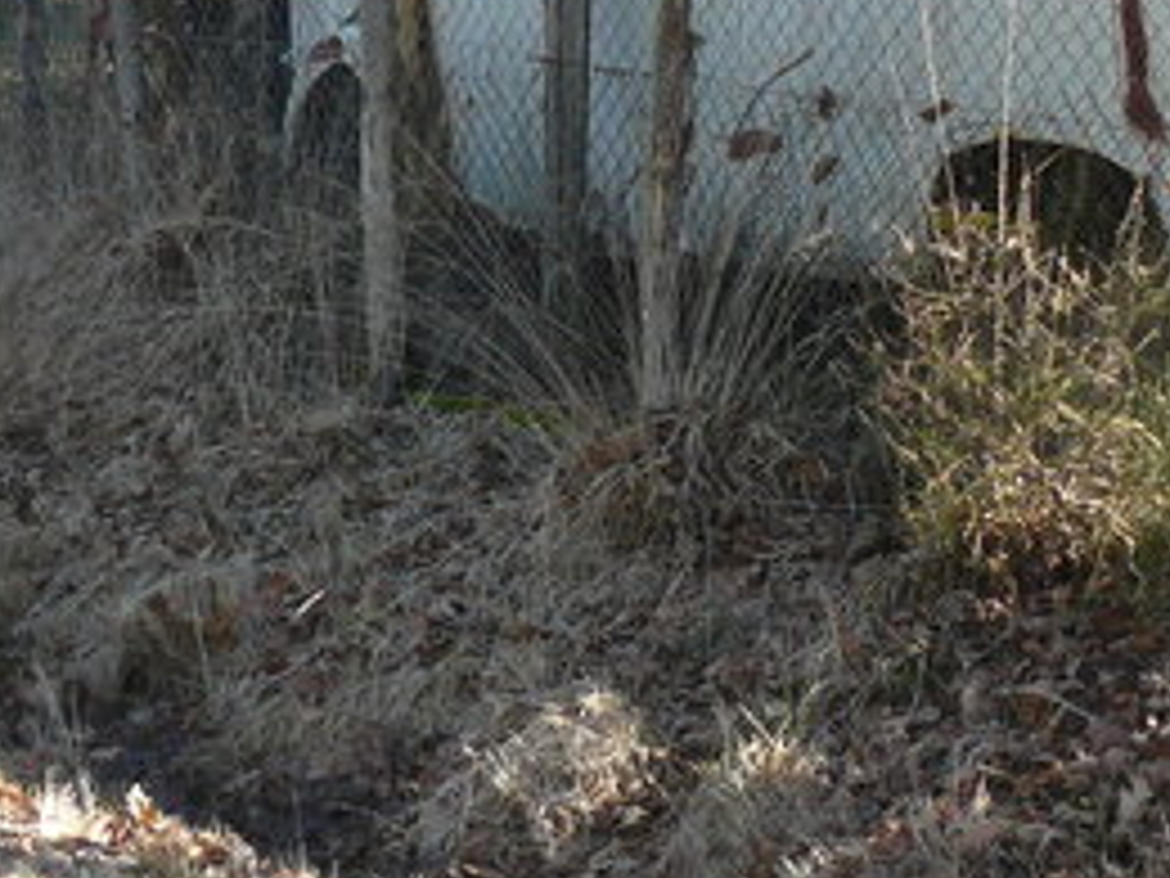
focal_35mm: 97
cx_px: 621
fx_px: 3279
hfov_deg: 20.2
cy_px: -74
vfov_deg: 14.9
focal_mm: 6
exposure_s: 1/125
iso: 100
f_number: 3.6
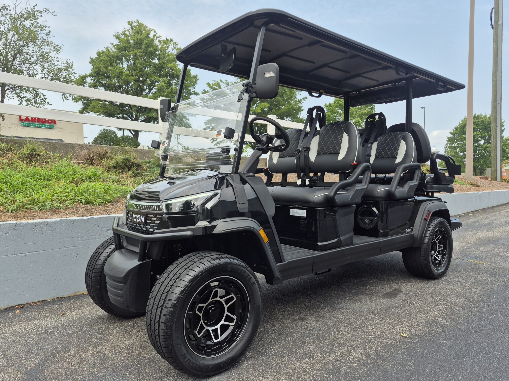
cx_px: 254
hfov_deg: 73.9
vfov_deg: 58.9
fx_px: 338
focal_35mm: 23
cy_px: 190
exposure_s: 1/1116
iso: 25
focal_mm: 5.4
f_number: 1.8
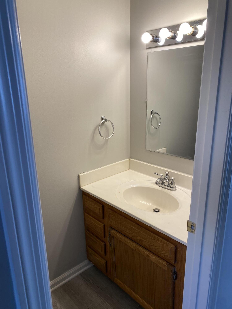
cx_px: 116
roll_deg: +1.2
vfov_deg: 67.3
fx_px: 232
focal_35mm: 26
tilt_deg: -16.6
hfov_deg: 53.1
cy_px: 154
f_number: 1.8
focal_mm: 4.25
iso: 50
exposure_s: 1/120
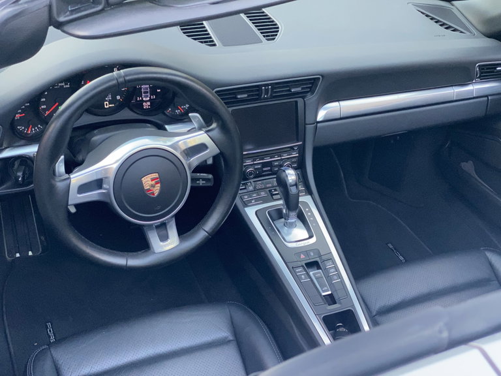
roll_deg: -4.4
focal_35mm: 52
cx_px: 250
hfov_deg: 36.8
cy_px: 188
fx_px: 753
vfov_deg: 28.0
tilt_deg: -34.9
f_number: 2
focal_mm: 6
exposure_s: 1/85
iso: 160
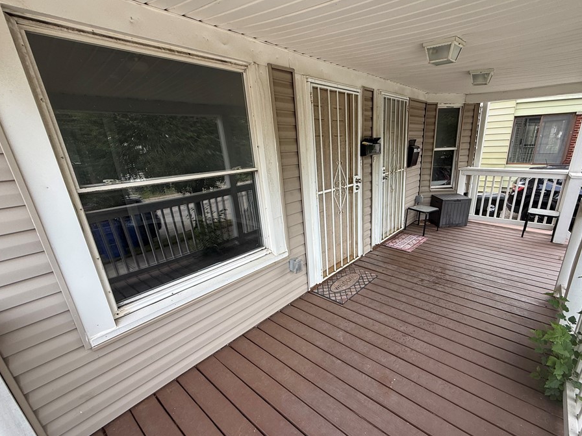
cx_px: 327
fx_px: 269
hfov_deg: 94.0
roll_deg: +1.9
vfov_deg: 78.0
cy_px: 234
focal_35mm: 16
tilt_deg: -19.2
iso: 50
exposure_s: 1/181
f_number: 2.2
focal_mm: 2.22
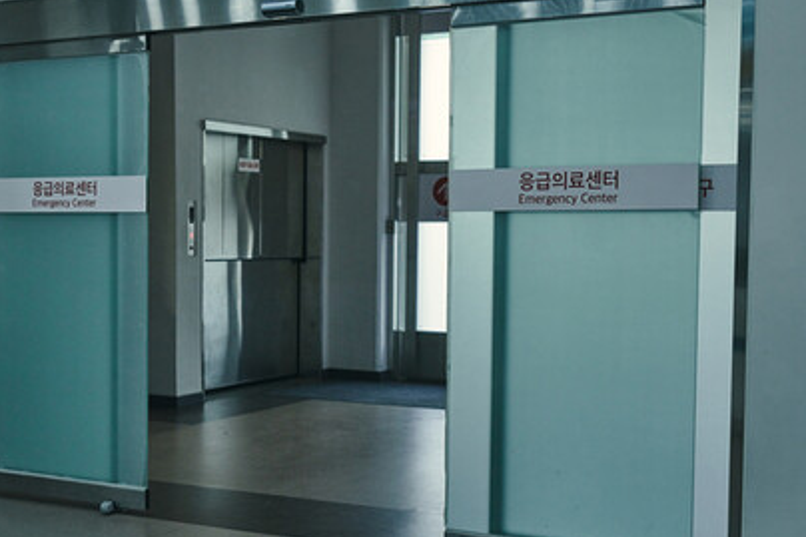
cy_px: 293
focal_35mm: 52
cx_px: 351
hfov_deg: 38.1
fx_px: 1164
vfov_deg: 26.0
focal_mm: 35
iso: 640
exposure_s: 1/400
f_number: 2.8
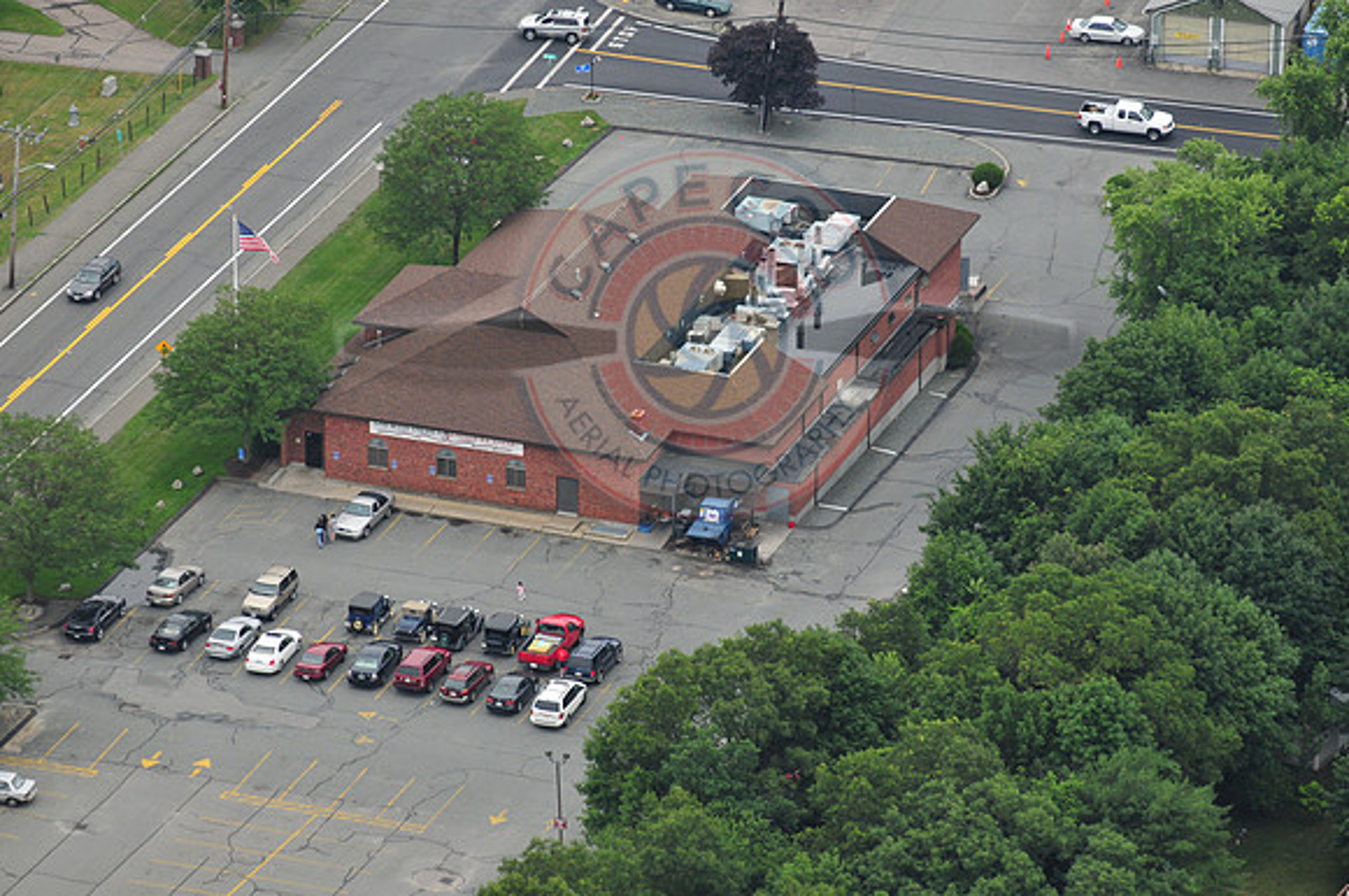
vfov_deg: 4.9
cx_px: 674
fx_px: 10384
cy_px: 448
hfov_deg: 7.4
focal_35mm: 278
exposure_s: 1/1600
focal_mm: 185
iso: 400
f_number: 4
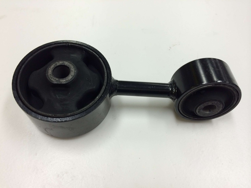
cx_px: 126
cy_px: 94
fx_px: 218
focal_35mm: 30
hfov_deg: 60.0
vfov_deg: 46.8
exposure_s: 1/33
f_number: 2.2
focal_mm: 4.12
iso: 50
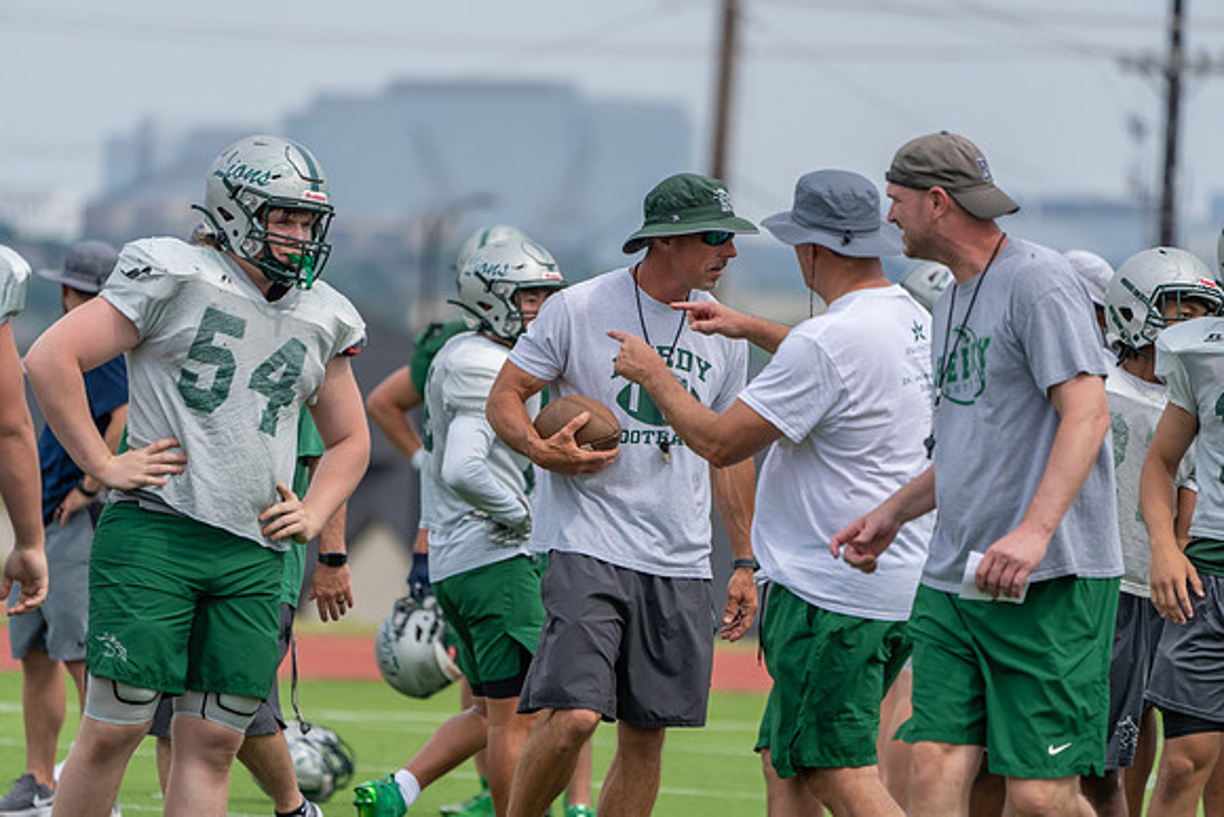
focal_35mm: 400
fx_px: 13603
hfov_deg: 5.2
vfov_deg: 3.4
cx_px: 612
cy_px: 408
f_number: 5.6
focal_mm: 400
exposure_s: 1/1250
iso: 320
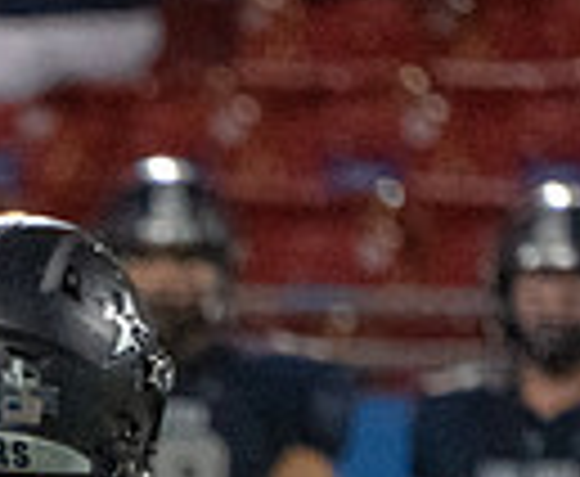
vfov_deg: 0.7
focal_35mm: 2418
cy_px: 1183
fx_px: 41950
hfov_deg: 0.8
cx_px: -672
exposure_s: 1/1000
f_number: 5.6
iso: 8000
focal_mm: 400
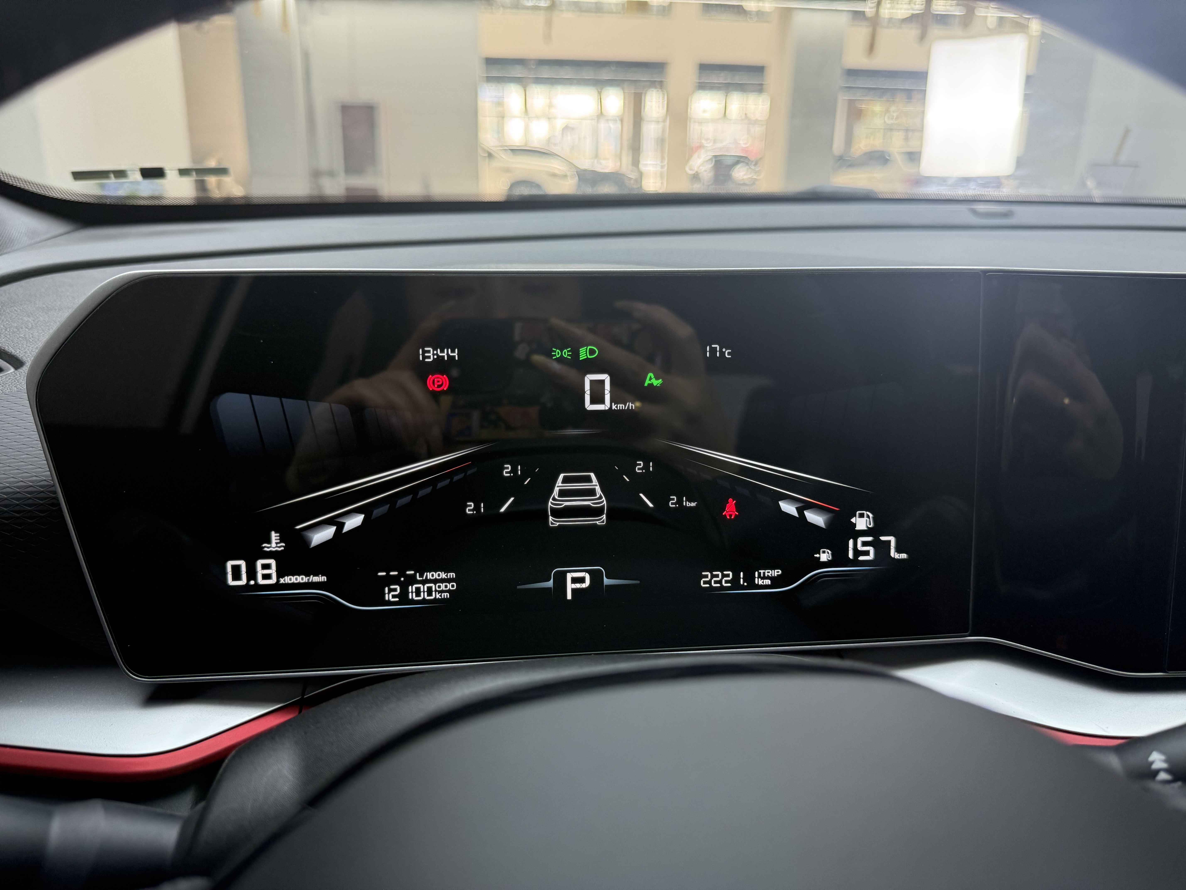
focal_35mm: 24
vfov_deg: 56.8
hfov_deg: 71.6
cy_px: 445
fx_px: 822
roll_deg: -1.1
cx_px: 593
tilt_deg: -17.2
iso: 320
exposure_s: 1/100
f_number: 1.78
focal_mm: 6.76
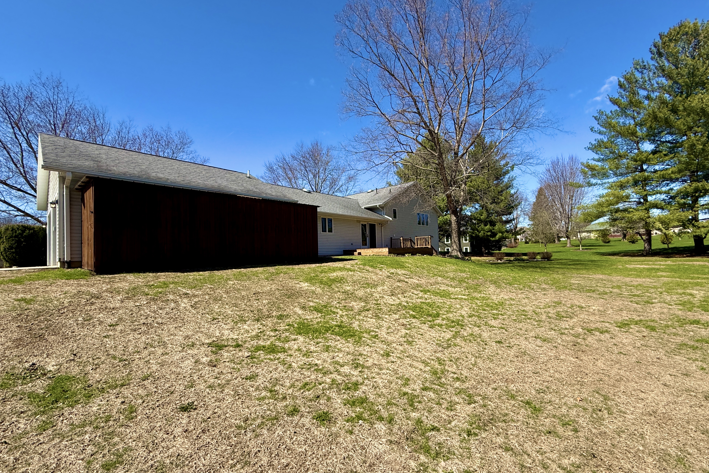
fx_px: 295
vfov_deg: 77.3
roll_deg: +2.0
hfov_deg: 100.4
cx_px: 358
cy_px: 247
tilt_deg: +3.3
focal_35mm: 15
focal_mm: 2.22
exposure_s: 1/1368
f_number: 2.2
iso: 50
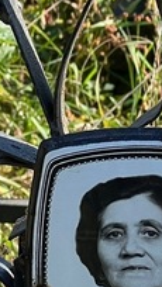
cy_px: 301
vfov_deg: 6.5
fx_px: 2508
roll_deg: +0.1
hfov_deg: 3.7
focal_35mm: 329
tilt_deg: -23.2
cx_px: 172
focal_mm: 9
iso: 32
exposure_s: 1/213
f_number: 2.8
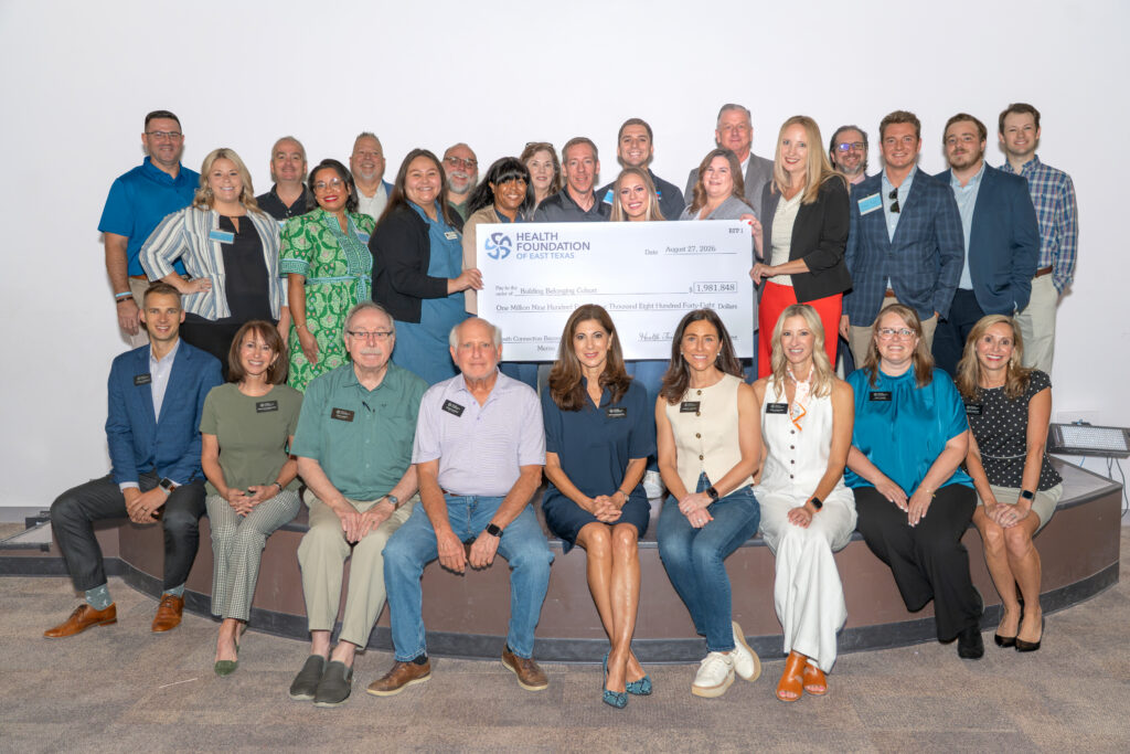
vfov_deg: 38.9
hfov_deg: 55.8
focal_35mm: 34
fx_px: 1067
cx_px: 565
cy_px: 377
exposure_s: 1/250
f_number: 4
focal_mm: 34
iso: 500
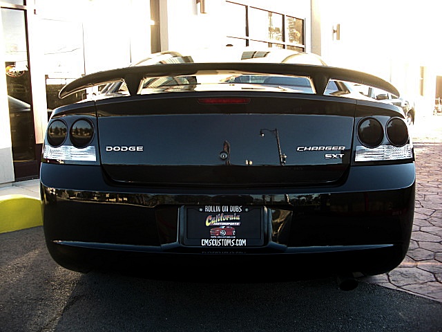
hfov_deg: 51.4
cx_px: 221
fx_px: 460
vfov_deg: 39.7
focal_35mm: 36
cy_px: 166
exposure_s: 1/60
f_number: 2.8
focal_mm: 6.3
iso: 50
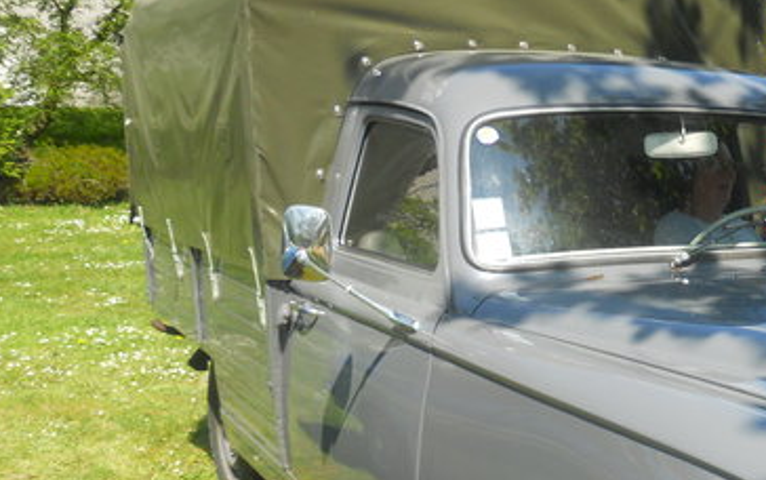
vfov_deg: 22.4
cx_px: 684
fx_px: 1191
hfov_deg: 33.8
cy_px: 395
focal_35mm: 57
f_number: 2.7
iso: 80
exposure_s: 1/640
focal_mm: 5
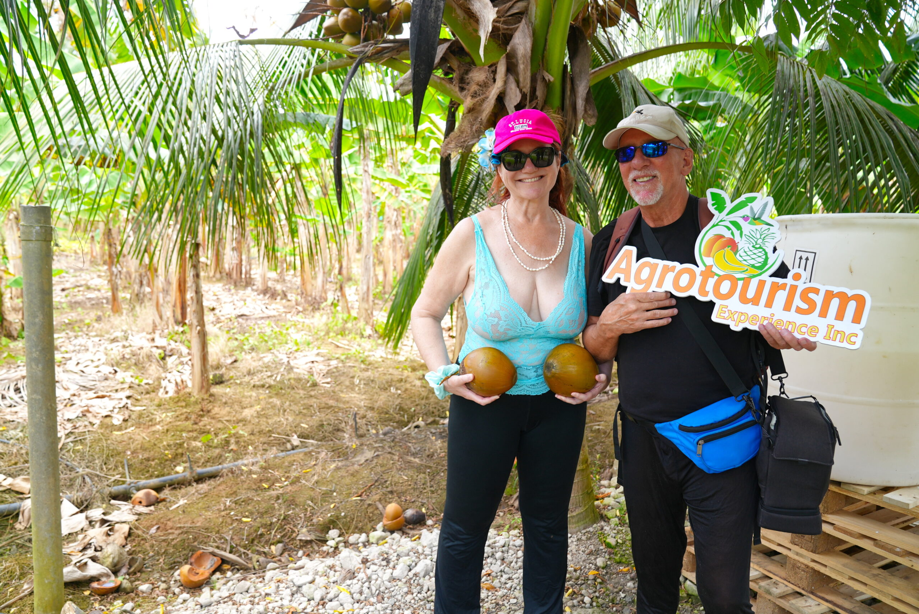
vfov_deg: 53.2
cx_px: 460
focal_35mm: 24
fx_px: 613
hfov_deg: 73.7
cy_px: 307
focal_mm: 24
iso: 250
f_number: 4
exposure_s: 1/160
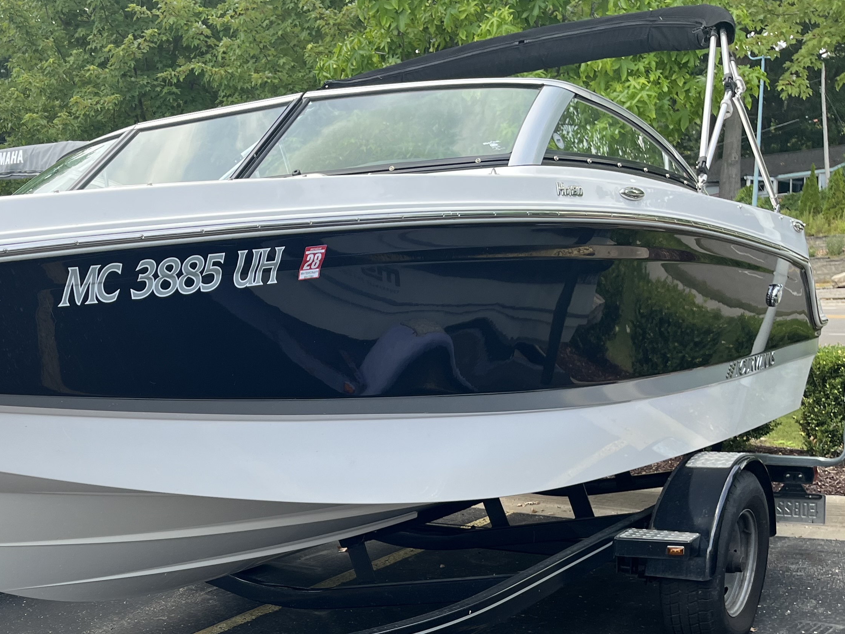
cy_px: 540
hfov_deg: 38.2
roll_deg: +4.6
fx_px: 1147
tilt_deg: -11.4
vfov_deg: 29.9
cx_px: 114
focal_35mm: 47
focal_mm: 5.1
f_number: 1.6
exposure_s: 1/550
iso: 50
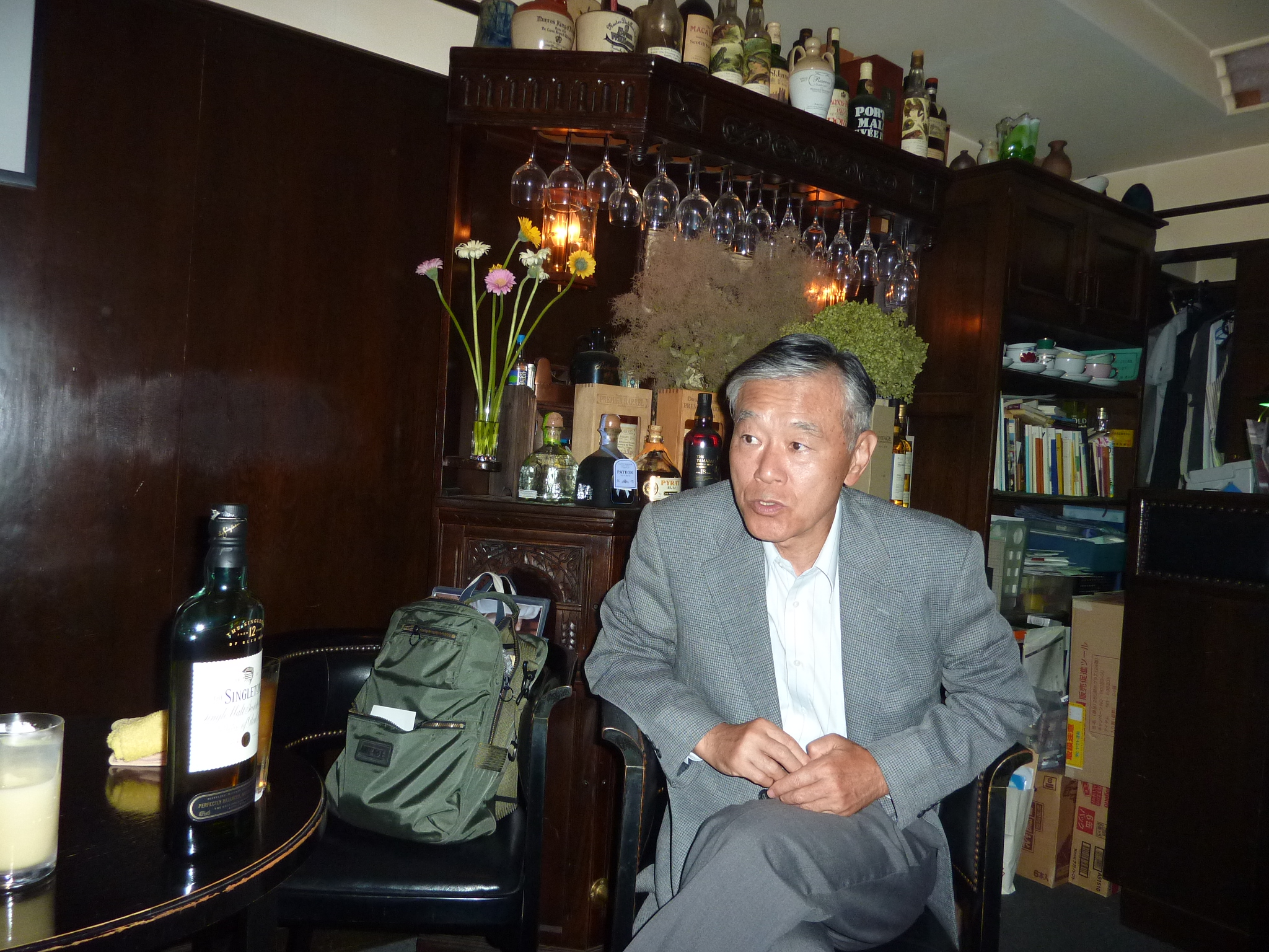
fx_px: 916
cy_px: 476
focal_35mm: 25
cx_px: 634
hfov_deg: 69.4
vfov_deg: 54.9
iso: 250
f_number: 3.3
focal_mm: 4.1
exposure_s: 1/30
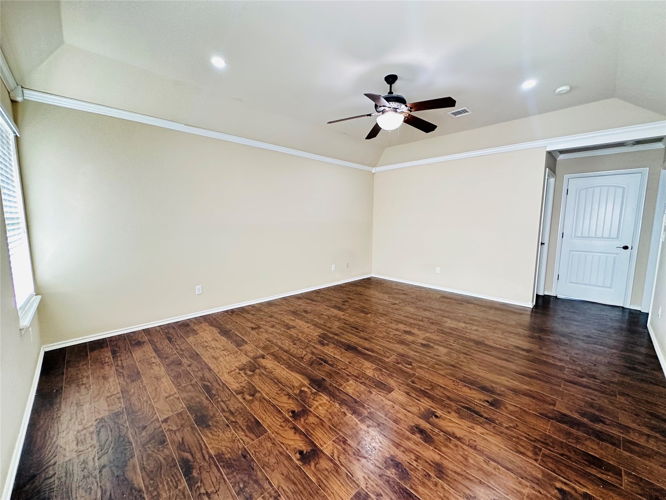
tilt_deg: -6.5
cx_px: 333
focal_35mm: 14
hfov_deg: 102.1
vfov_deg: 85.7
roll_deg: -1.1
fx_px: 269
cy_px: 250
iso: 250
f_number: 2.2
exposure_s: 1/60
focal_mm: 2.22
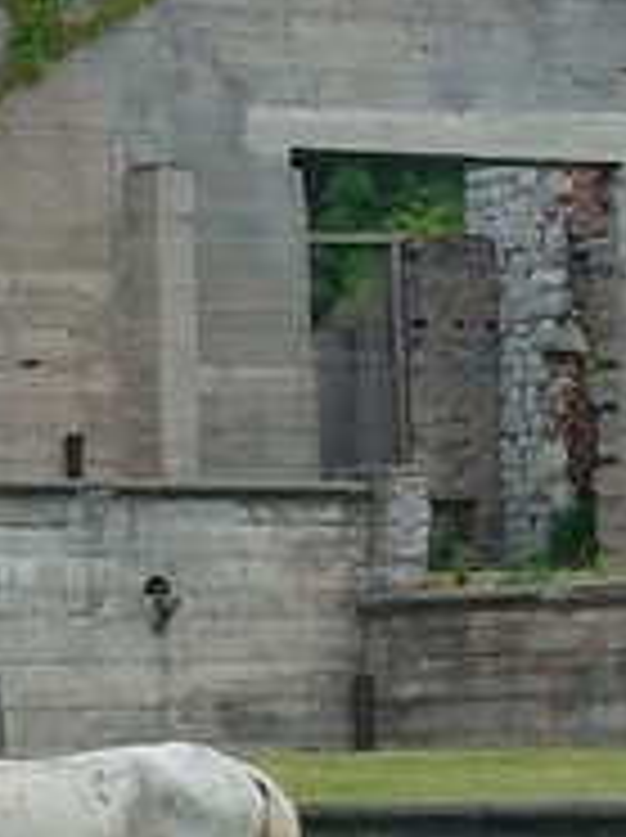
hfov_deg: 5.2
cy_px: 477
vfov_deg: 7.0
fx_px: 6839
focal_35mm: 283
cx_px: -243
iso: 50
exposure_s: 1/680
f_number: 1.8
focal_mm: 4.81
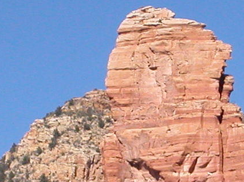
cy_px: 194
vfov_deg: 3.6
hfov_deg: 4.8
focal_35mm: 417
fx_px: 2938
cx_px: 189
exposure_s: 1/770
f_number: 4.8
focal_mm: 16.8
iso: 100
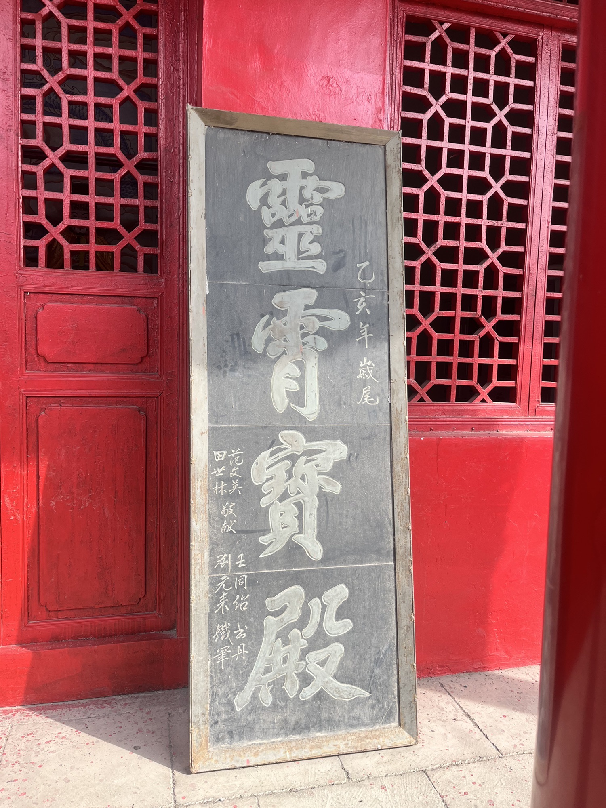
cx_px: 303
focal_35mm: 26
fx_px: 607
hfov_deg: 53.1
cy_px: 404
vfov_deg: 67.3
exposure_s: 1/537
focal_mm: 5.1
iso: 50
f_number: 1.6
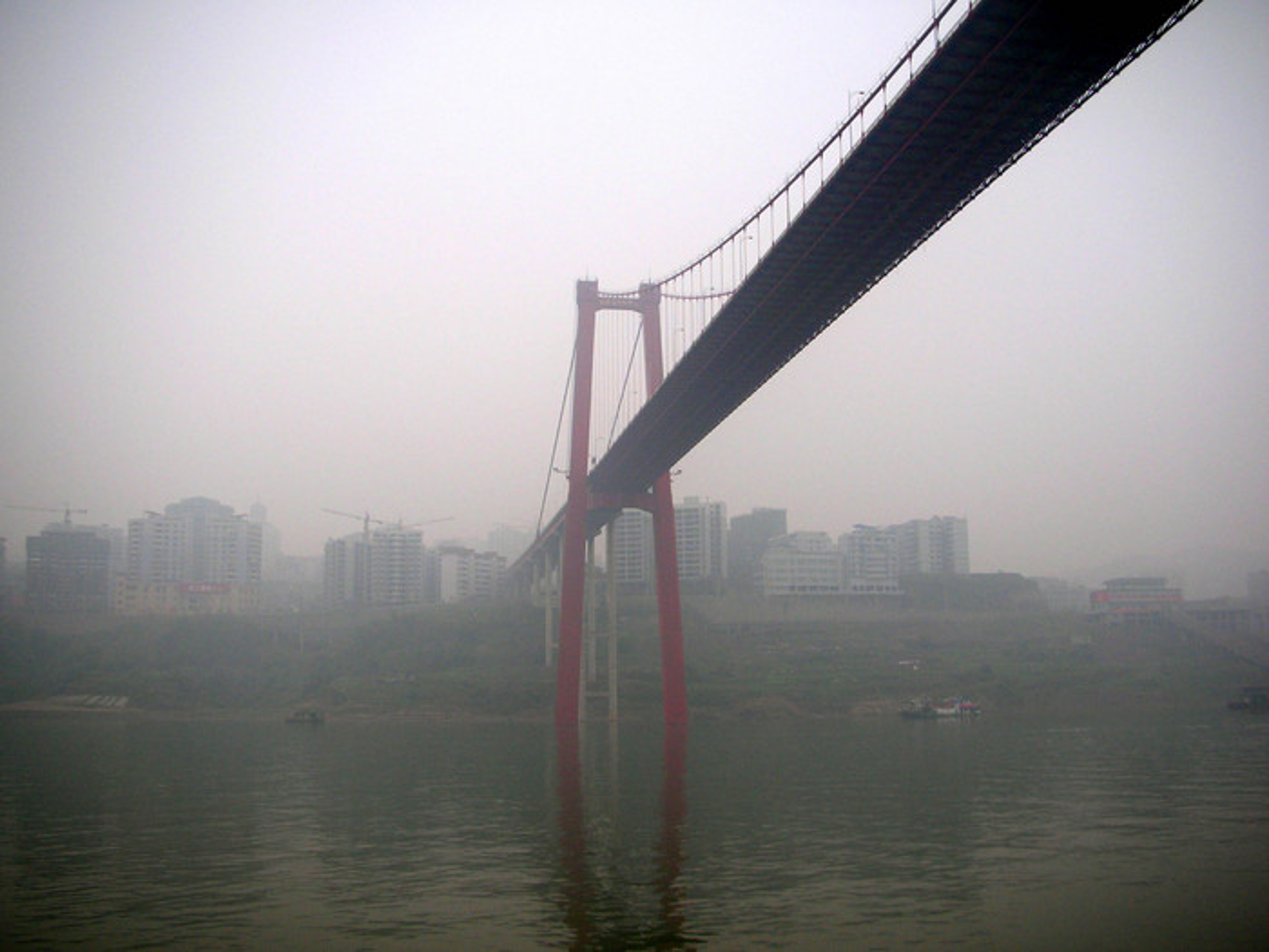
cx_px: 634
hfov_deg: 52.6
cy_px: 476
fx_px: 1283
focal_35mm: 35
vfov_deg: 40.7
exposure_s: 1/212
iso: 50
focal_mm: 5.8
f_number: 3
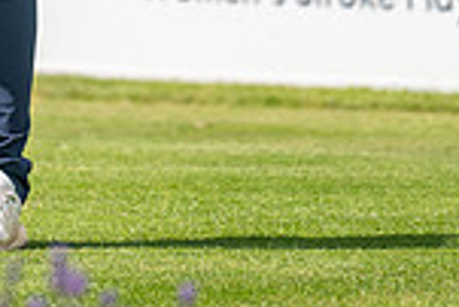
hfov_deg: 1.8
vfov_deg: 1.2
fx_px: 14664
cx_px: -24
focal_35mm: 1149
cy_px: -269
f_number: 4
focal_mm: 300
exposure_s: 1/1250
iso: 200
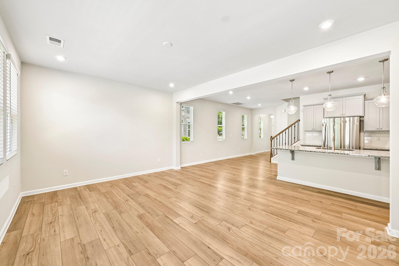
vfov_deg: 81.2
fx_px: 155
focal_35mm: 14
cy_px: 133
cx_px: 200
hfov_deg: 104.3
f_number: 8
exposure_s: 1/15
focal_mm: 14
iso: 250
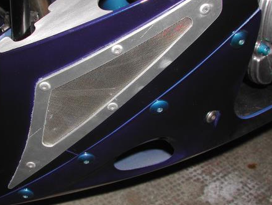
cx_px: 101
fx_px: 409
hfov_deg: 36.6
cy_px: 86
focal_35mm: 52
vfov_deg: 28.0
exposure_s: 1/60
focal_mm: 8
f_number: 7.6
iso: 100
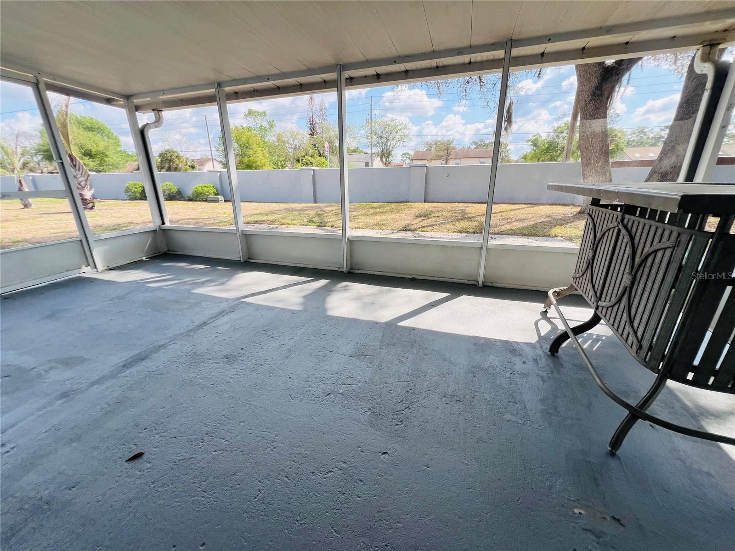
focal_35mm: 13
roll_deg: +1.0
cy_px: 276
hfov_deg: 106.2
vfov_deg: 89.9
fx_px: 276
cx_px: 368
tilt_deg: -18.4
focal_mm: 1.57
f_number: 1.8
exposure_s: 1/355
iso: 32
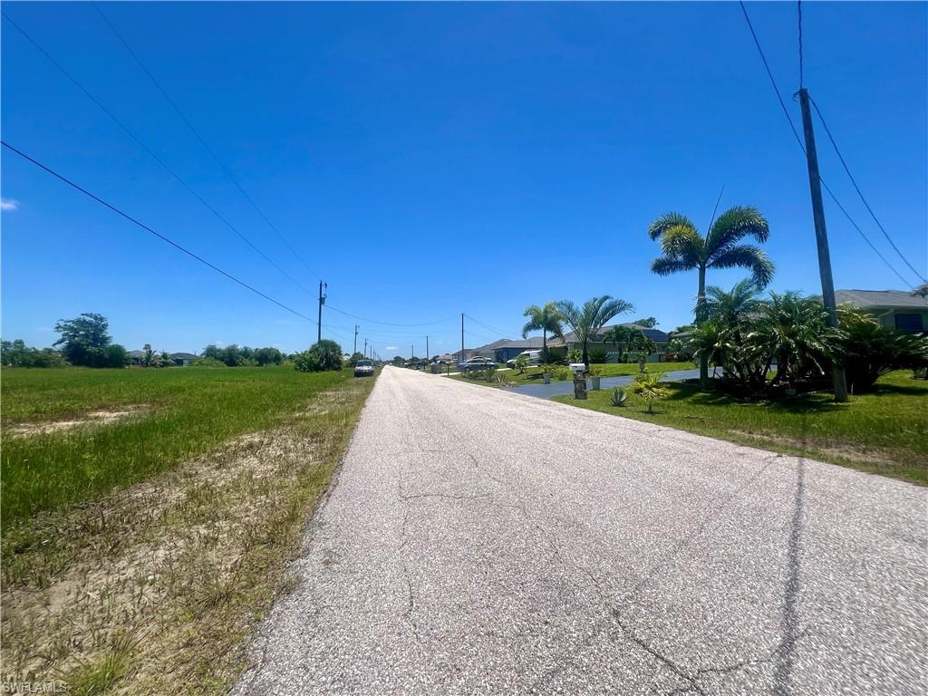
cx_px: 464
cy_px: 348
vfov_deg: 89.9
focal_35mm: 13
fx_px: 349
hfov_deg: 106.2
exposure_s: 1/2801
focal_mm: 1.57
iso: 32
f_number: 1.8
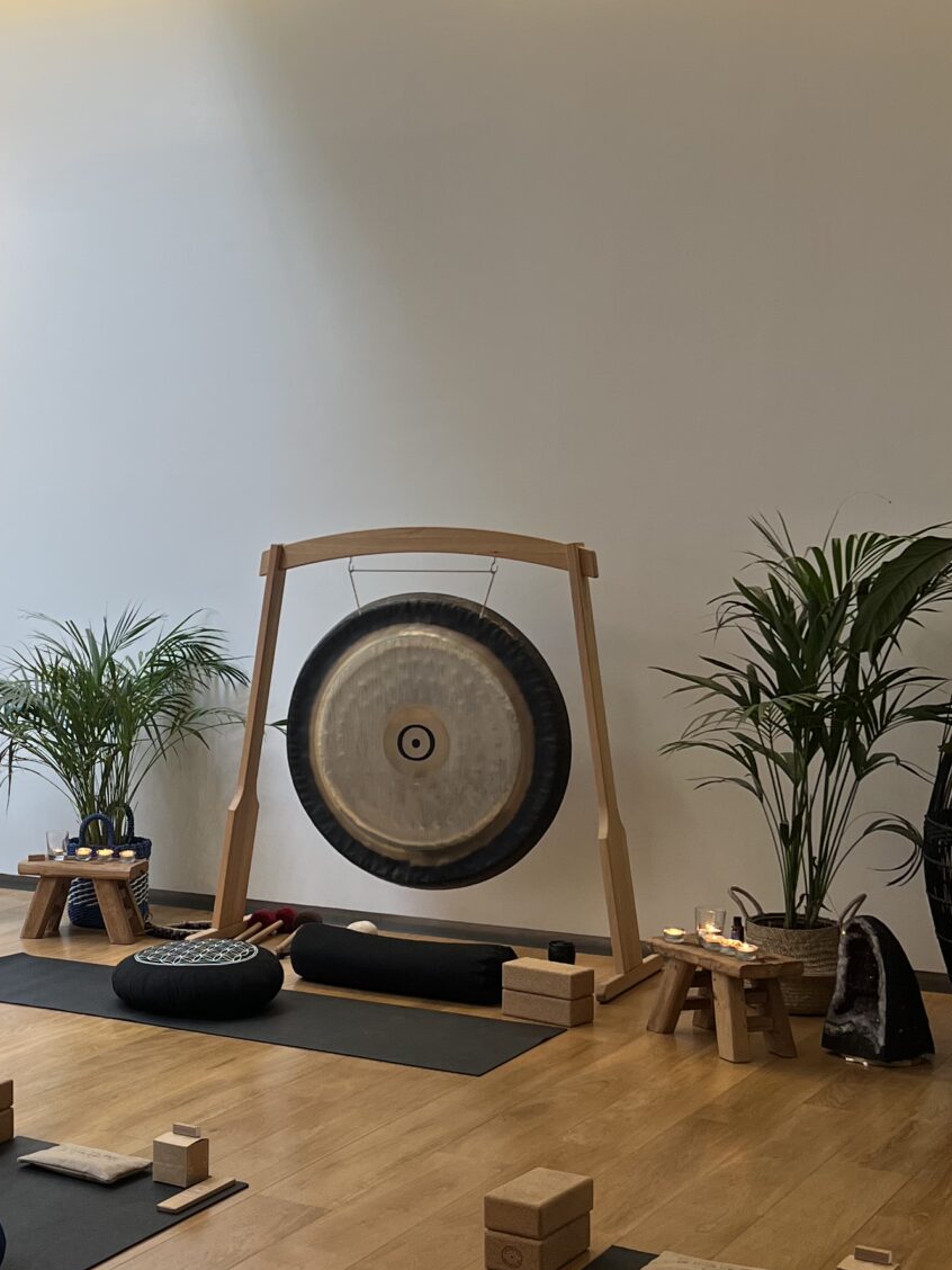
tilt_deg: -4.7
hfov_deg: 23.9
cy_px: 703
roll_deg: +0.9
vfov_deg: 32.7
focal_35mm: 59
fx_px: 2163
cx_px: 27
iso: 50
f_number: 1.5
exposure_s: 1/100
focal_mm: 5.7
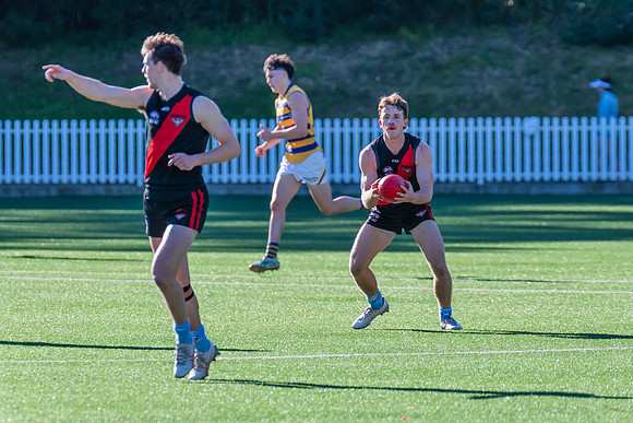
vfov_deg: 2.5
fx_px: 9676
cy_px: 140
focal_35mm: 550
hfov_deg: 3.7
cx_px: 386
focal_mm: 410
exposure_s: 1/1250
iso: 800
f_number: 7.1
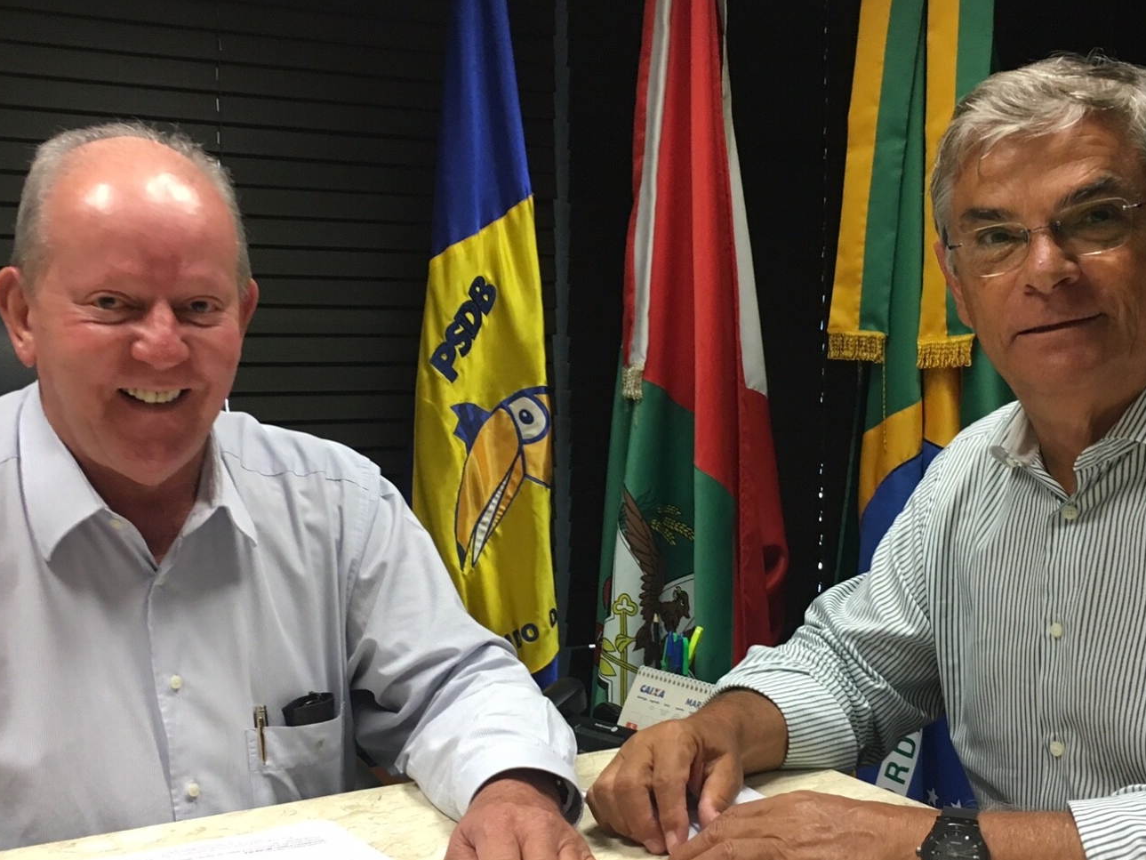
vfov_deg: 32.2
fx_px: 1490
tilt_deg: -3.4
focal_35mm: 45
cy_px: 480
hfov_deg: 42.1
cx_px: 596
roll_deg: -0.3
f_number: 2.2
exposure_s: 1/30
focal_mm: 4.15
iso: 100
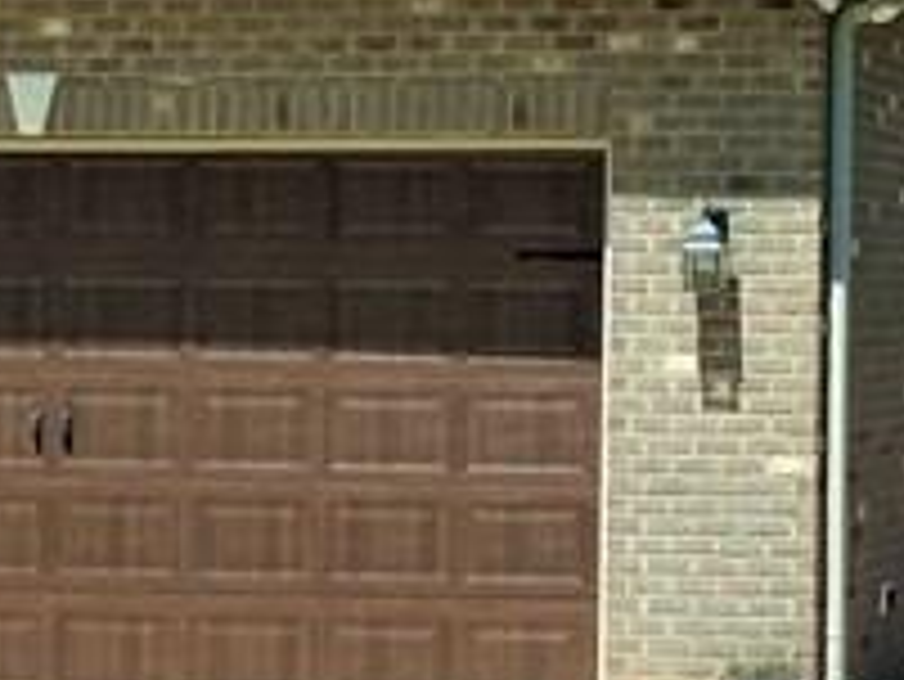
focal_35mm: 132
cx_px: 1221
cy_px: 164
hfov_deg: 14.2
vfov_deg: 11.2
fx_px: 3449
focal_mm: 4.6
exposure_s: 1/160
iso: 100
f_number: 8
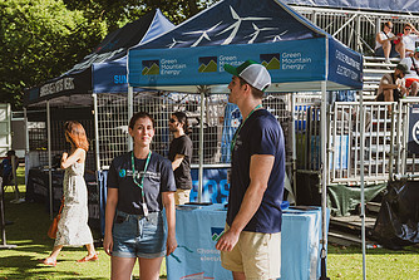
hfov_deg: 33.7
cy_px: 203
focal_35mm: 59
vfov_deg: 22.8
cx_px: 152
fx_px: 687
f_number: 3.5
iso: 320
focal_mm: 34
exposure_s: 1/1600
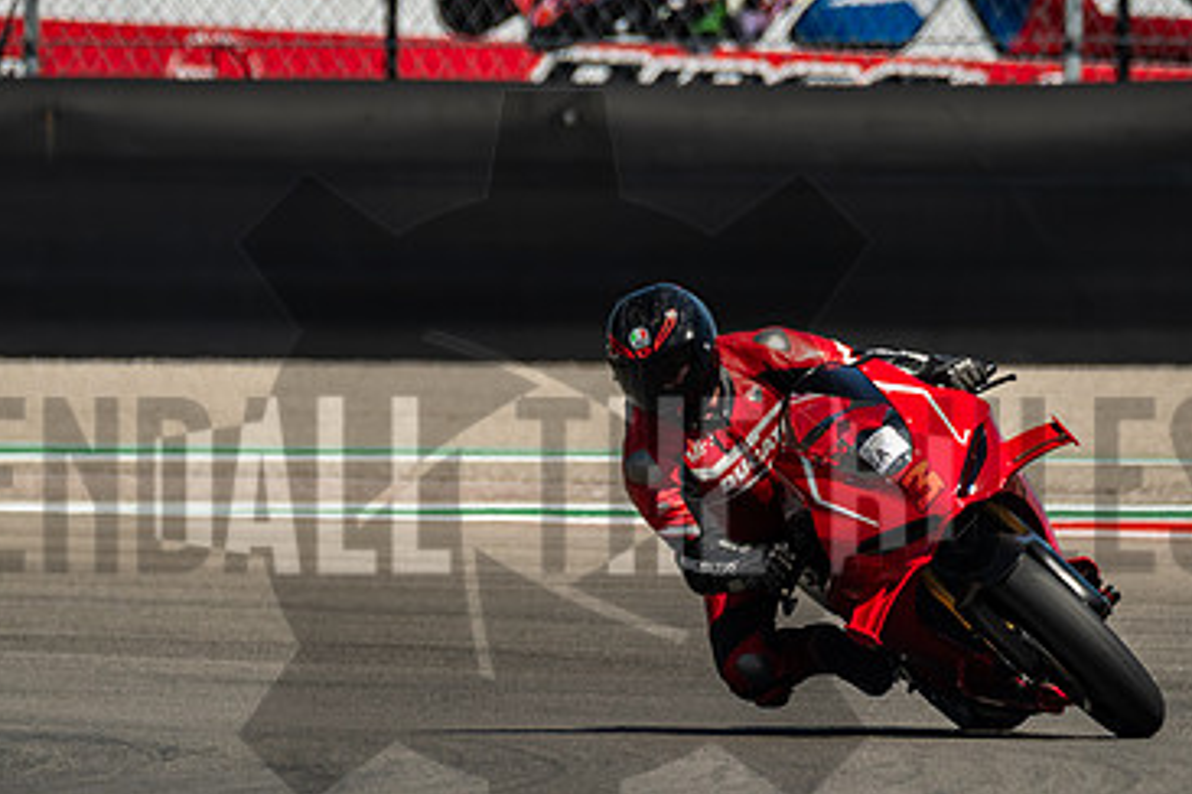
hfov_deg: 2.2
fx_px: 31453
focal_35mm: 950
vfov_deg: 1.4
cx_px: 554
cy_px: 490
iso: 500
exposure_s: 1/1600
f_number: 5.6
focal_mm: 400
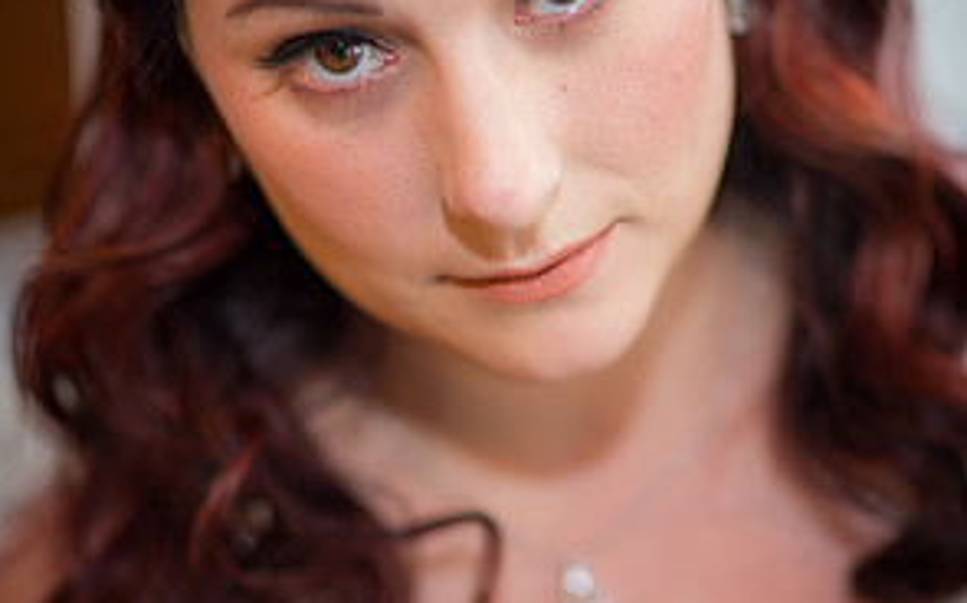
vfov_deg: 9.9
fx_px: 3477
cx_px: 480
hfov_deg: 15.8
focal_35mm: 132
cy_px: 279
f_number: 1.4
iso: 400
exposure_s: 1/30
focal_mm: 85
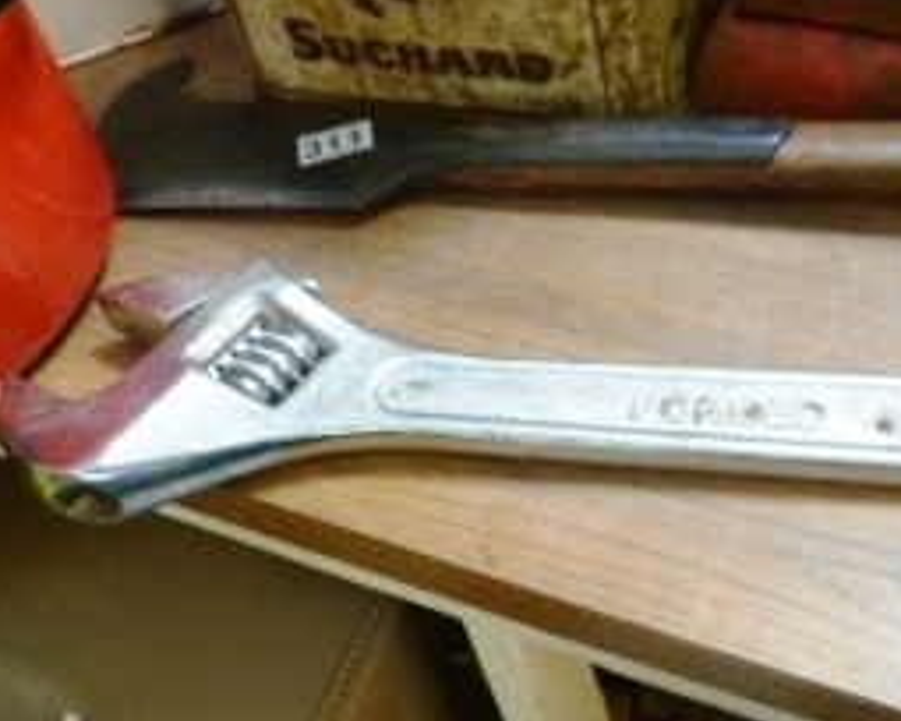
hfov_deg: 37.4
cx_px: 717
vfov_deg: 31.5
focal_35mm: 48
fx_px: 1280
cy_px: 357
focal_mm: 5
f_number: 2.8
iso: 400
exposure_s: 1/15
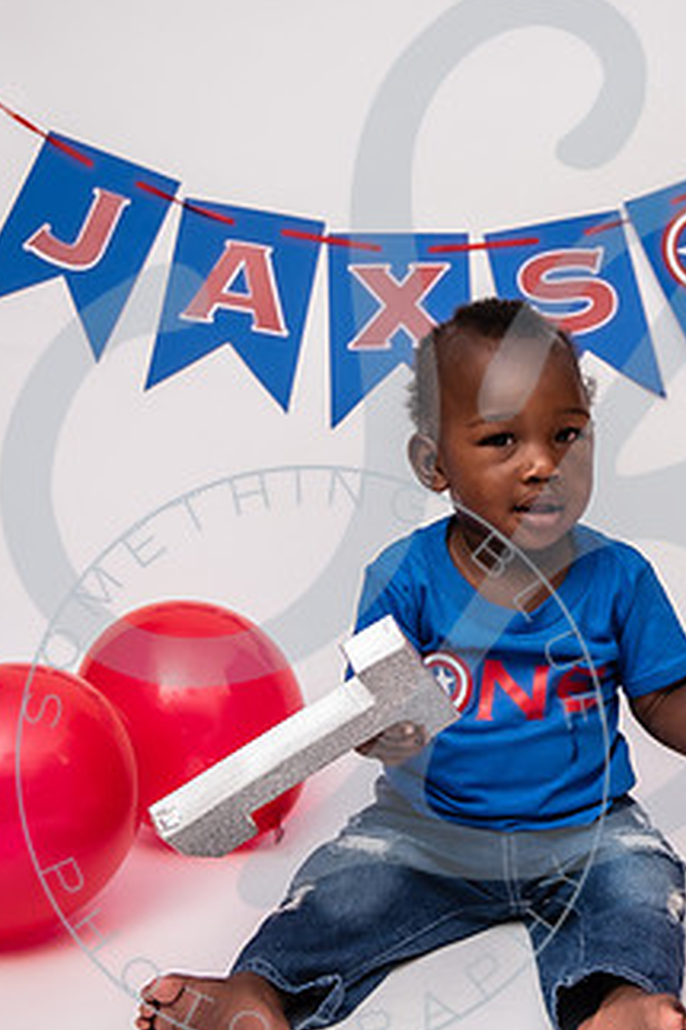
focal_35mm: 71
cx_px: 521
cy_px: 520
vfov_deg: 28.5
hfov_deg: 19.0
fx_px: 2031
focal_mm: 34
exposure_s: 1/160
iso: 100
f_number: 2.8
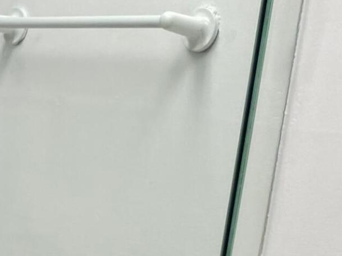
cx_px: -94
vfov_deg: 11.7
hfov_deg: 15.3
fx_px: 1215
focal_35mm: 123
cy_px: 346
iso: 100
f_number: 1.8
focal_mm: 4.25
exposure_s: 1/120
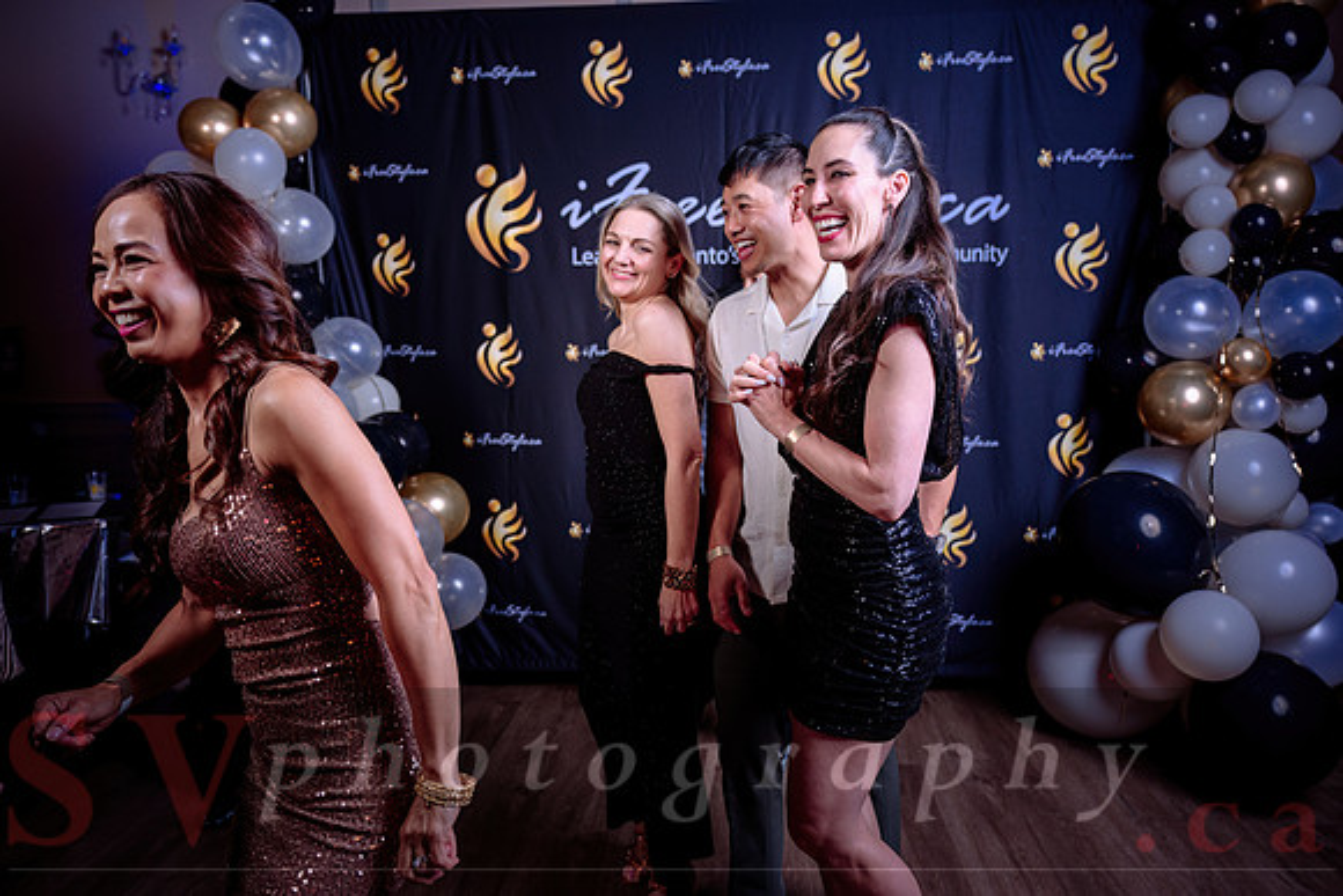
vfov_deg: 47.2
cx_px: 672
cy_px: 448
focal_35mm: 28
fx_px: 1026
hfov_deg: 66.4
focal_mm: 27.5
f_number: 3.2
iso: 125
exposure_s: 1/100
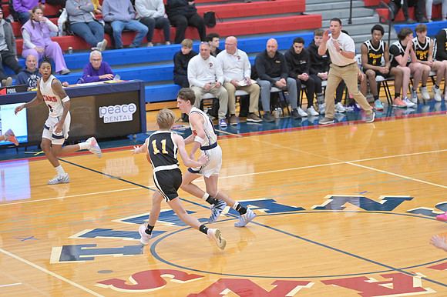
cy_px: 148
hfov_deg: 12.5
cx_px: 224
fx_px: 2048
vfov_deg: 8.3
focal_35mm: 165
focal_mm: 165
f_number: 4
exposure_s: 1/800
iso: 6400
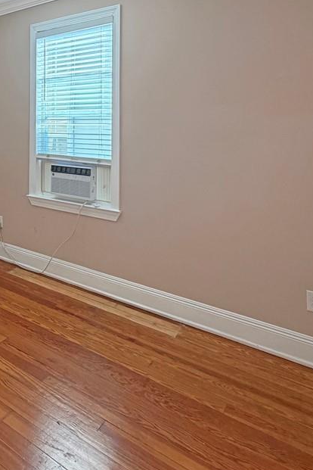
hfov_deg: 49.7
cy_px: 212
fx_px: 313
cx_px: 58
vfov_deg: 73.6
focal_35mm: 24
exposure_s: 1/120
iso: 100
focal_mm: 2.22
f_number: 2.2
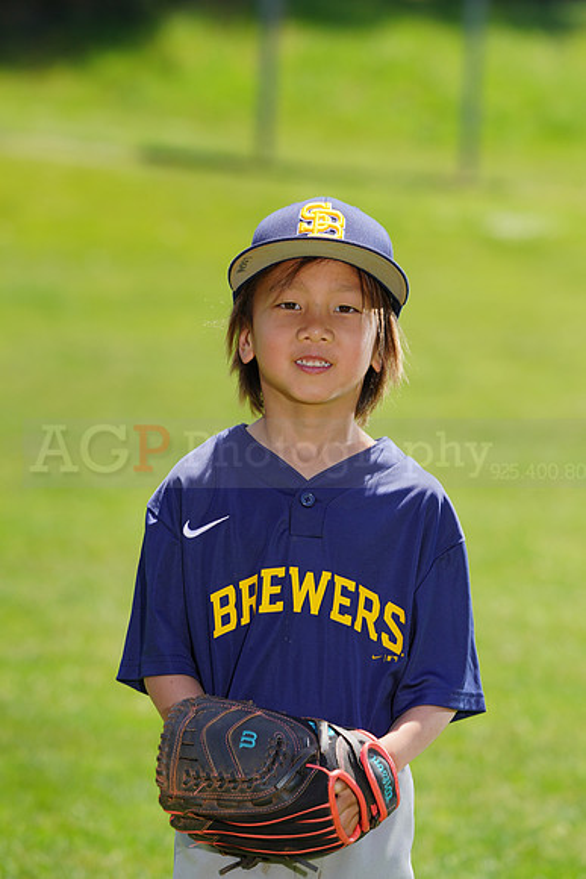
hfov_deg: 6.1
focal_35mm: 226
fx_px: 5514
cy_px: 440
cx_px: 293
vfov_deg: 9.1
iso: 100
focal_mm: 226
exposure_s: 1/250
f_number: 7.1
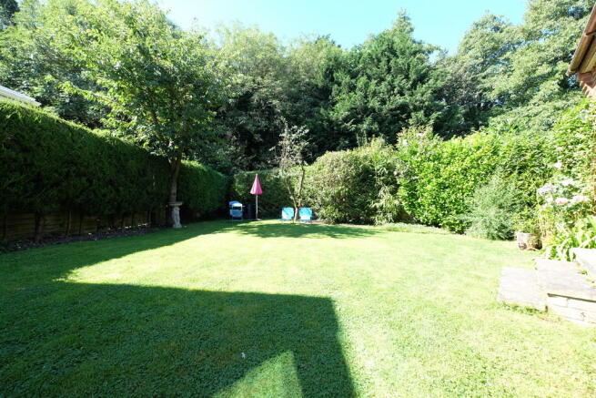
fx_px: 248
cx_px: 298
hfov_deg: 100.4
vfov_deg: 77.4
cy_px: 199
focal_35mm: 15
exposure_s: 1/170
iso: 400
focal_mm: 10
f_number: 5.6
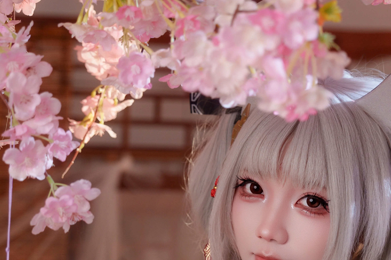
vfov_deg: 11.0
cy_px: 283
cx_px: 333
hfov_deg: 16.5
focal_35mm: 123
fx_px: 1336
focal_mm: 48
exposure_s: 1/100
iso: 200
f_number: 2.8
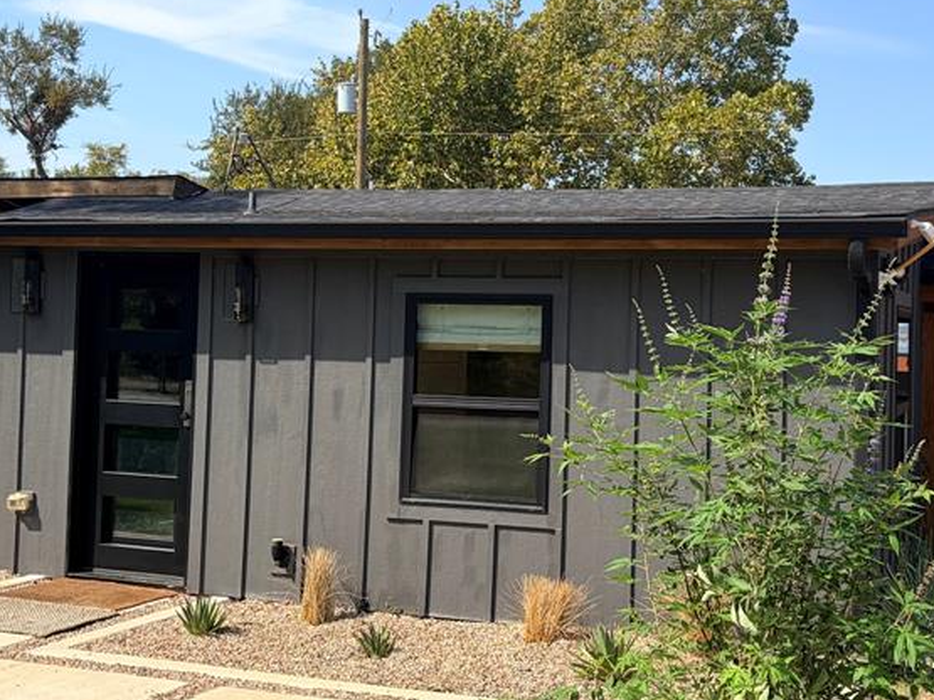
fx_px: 1295
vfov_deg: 30.2
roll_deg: -1.1
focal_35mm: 48
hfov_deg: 39.4
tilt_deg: +2.0
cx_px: 577
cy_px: 296
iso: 50
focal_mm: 5.96
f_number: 1.6
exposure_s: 1/2985
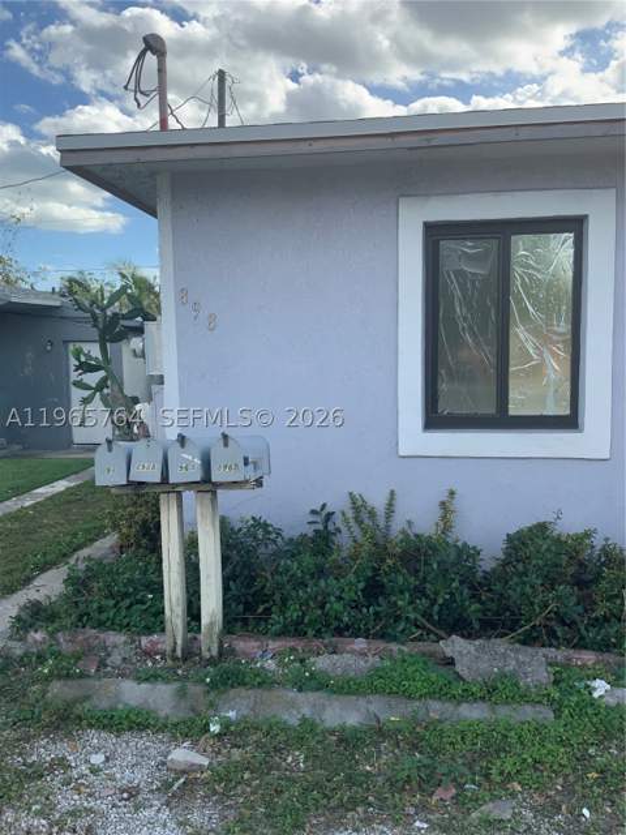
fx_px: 699
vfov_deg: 61.7
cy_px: 418
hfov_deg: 48.2
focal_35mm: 29
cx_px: 313
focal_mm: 3
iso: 16
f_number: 1.8
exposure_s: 1/1055
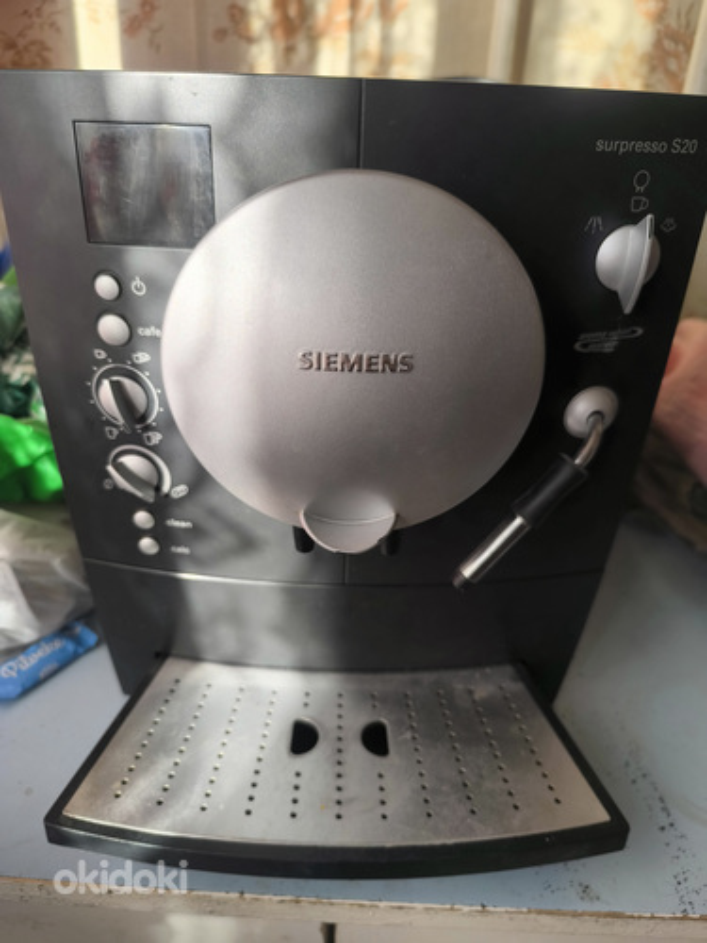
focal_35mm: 23
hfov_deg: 58.9
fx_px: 626
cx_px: 354
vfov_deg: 73.9
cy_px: 472
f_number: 1.65
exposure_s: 1/165
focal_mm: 6.14
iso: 50
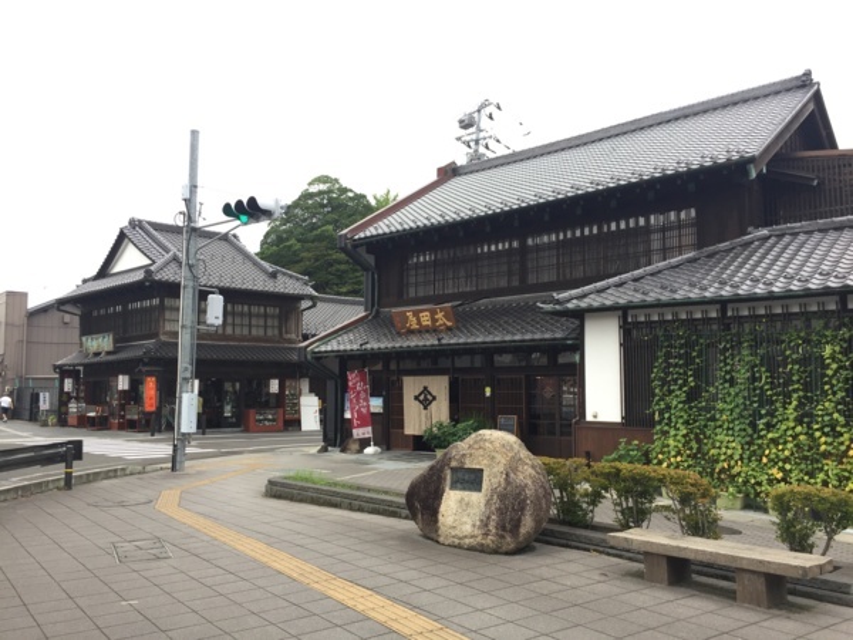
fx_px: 715
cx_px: 426
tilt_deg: +4.2
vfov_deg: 48.2
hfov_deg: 61.7
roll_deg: -0.1
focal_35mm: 29
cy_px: 320
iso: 32
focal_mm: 4.15
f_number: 2.2
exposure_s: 1/120
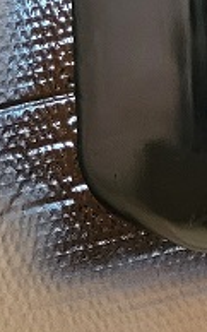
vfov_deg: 12.5
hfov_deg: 8.7
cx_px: 416
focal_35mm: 143
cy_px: -371
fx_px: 1293
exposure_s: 1/40
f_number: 1.8
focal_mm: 5.4
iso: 400
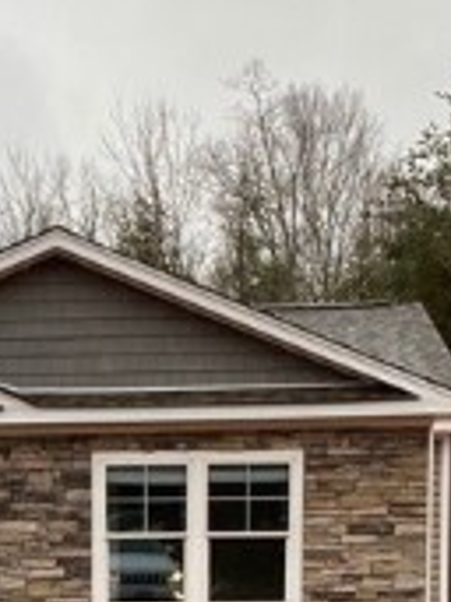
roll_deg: +0.0
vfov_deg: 16.0
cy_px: 782
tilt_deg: -5.2
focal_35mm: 117
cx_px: -11
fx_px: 2035
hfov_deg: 12.5
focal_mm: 4.25
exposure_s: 1/255
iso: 32
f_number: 1.8
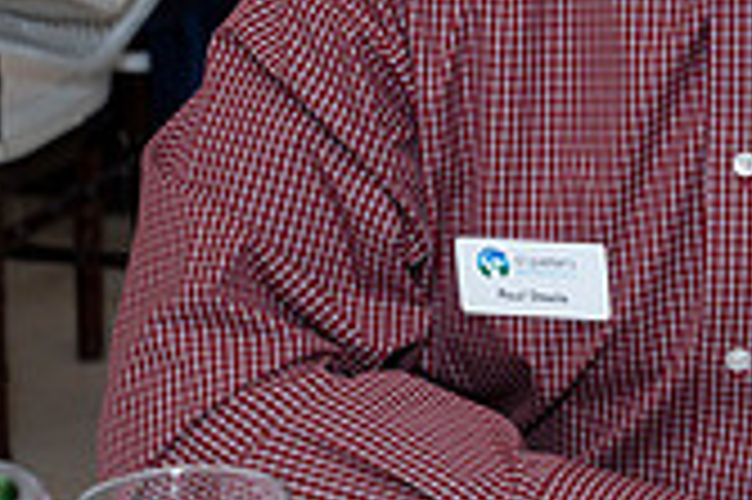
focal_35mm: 188
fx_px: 3923
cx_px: 982
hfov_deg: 10.7
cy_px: -43
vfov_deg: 7.2
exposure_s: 1/160
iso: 320
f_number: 5
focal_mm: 54
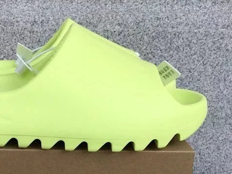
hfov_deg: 32.1
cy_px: 146
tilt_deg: -18.7
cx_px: 59
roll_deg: -0.8
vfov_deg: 24.3
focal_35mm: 59
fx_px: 396
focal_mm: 3.3
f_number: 2.4
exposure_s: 1/684
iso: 25
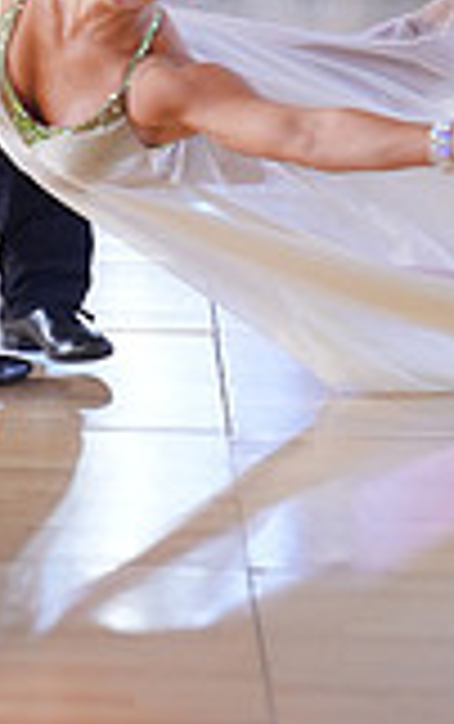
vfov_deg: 10.3
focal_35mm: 198
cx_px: 34
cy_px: -229
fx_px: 3909
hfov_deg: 6.6
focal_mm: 54
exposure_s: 1/500
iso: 800
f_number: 2
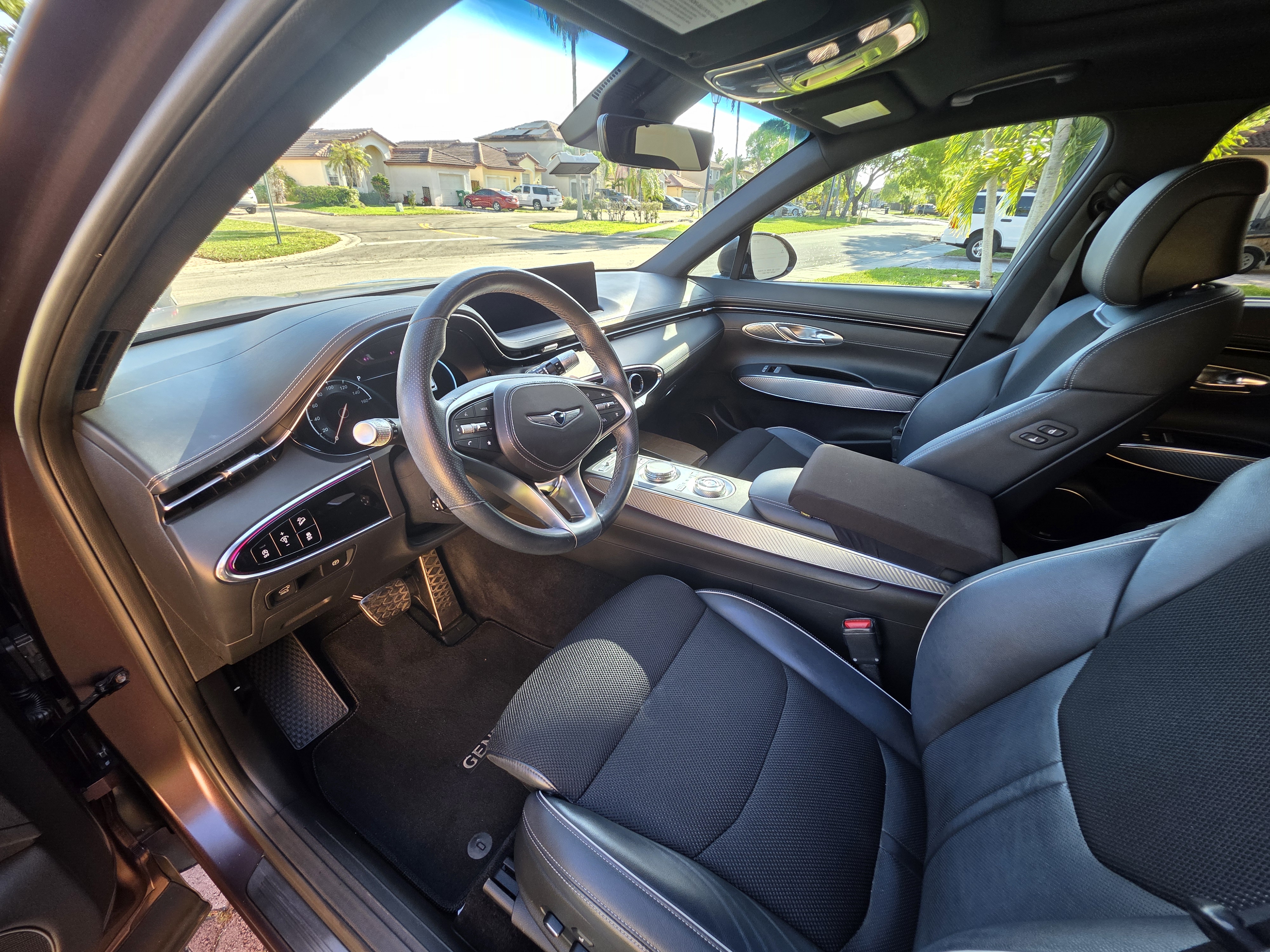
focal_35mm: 13
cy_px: 476
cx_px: 635
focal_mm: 2.2
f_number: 1.9
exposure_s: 1/120
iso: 80
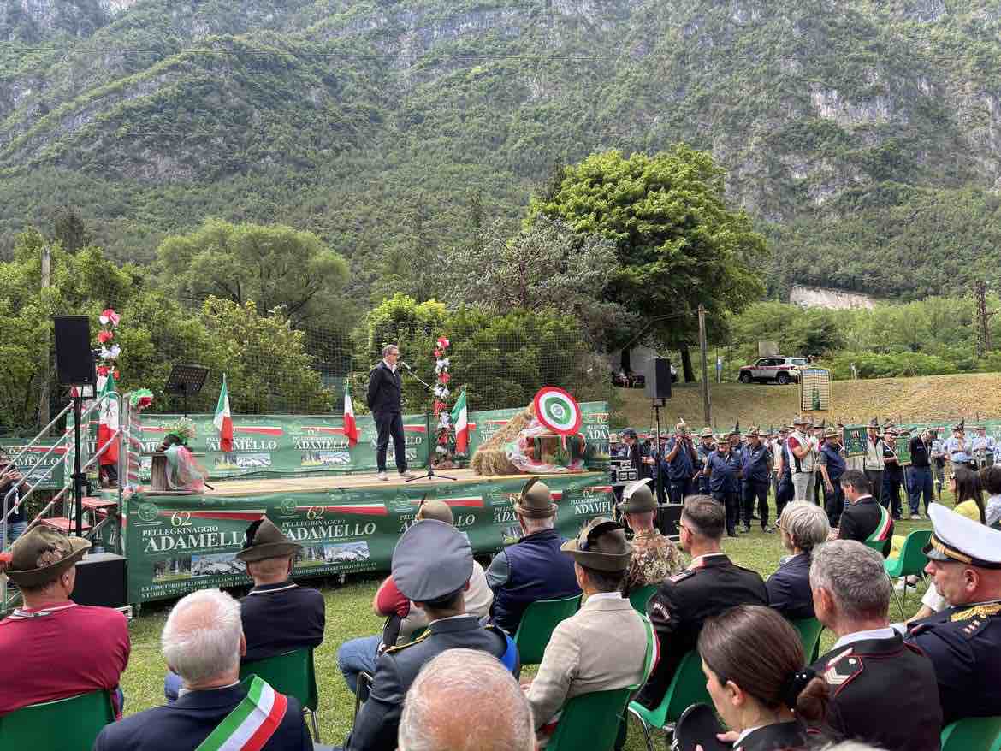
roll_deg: +1.7
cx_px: 500
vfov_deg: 53.1
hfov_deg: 67.3
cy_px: 376
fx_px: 752
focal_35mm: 26
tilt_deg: +4.6
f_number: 1.6
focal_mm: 5.96
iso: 50
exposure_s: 1/604
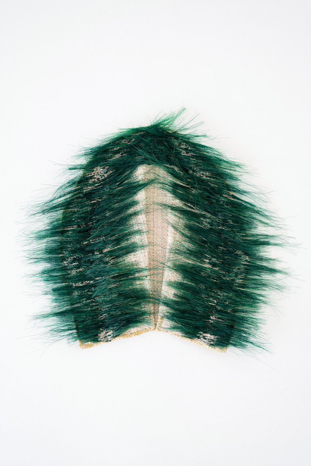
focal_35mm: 38
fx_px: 492
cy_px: 233
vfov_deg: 50.7
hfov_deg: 35.1
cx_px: 156
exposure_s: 1
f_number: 8
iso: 100
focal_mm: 38
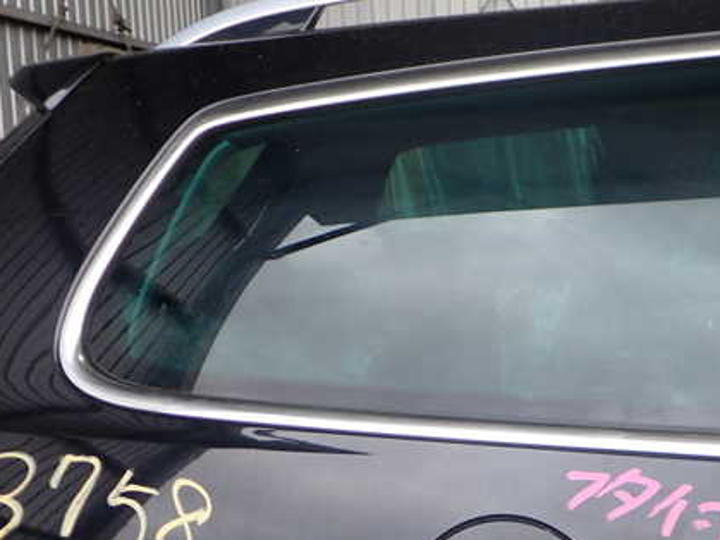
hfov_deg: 43.6
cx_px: 443
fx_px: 894
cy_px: 222
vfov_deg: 33.5
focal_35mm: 43
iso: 200
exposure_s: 1/125
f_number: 2.3
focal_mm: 5.4
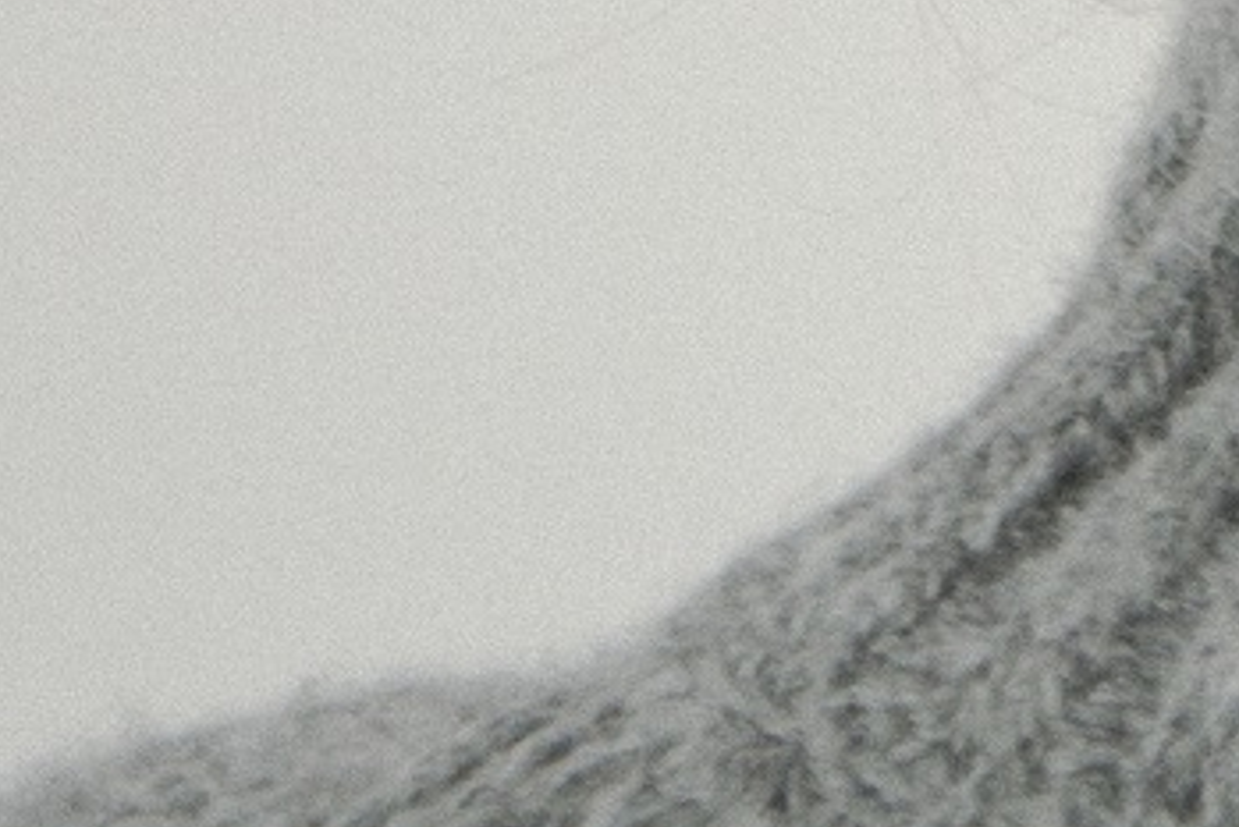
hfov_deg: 4.7
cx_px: 1724
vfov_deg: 3.1
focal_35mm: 436
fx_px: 14999
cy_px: -618
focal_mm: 55
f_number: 5.6
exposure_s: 1/60
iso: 180
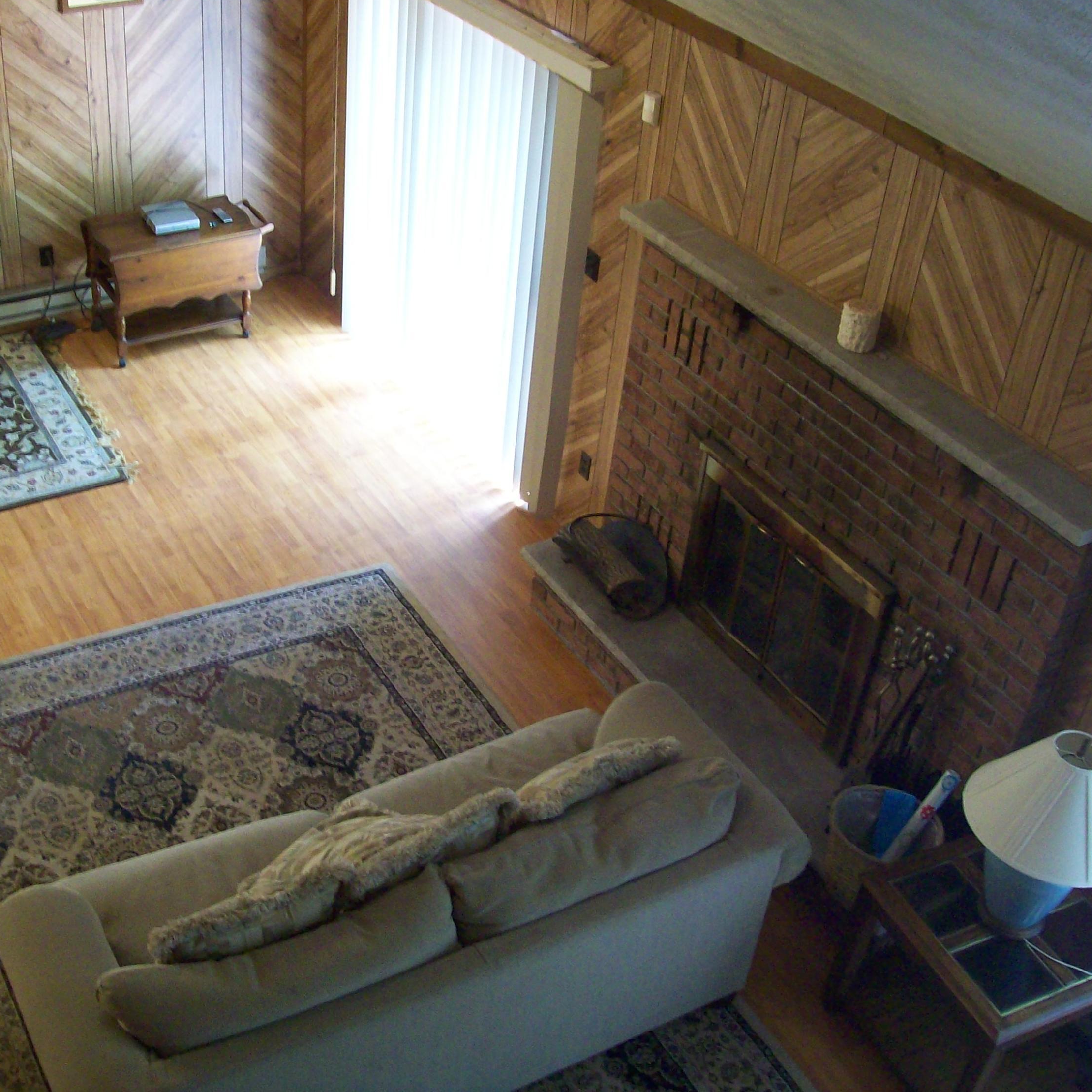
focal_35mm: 43
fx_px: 1535
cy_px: 539
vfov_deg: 39.2
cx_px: 412
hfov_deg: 38.9
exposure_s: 1/8
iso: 181
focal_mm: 6
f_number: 2.7
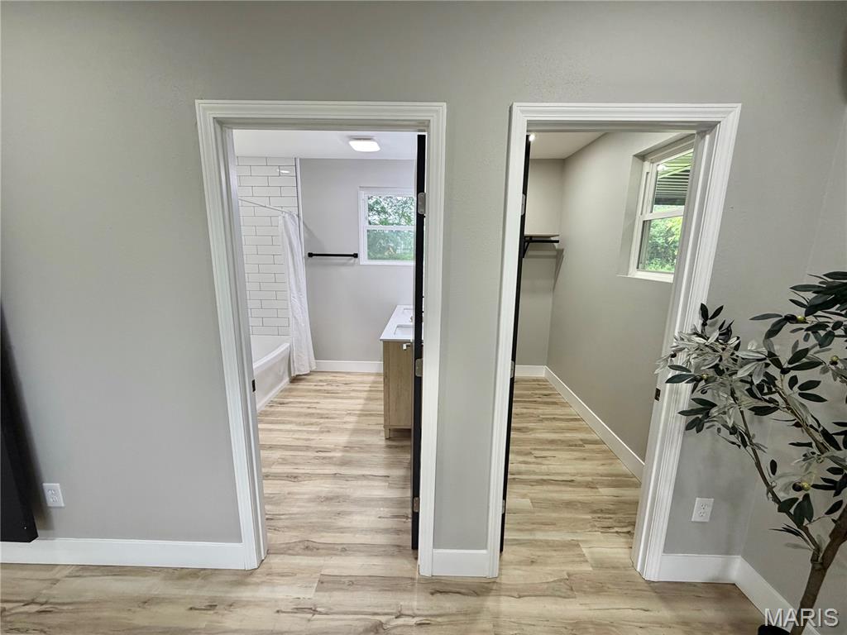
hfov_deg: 102.1
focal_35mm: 14
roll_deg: -0.7
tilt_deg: -11.5
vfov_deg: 85.7
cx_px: 424
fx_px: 343
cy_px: 318
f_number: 2.2
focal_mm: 2.22
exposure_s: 1/120
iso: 200
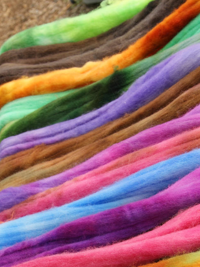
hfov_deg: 15.4
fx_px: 740
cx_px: 121
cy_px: 285
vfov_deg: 19.7
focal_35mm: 96
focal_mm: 28
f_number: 8
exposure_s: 1/80
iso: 100
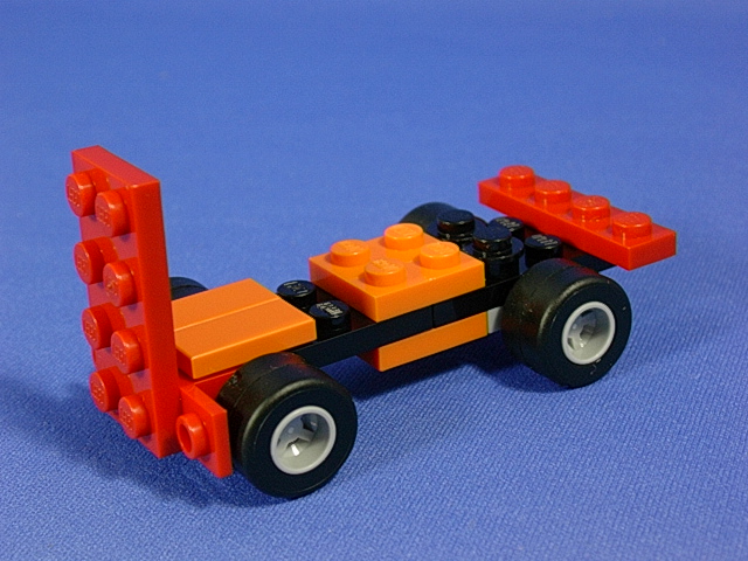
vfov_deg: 20.7
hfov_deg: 27.4
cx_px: 374
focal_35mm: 71
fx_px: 1534
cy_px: 280
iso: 70
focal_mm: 10.8
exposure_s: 1/6.9
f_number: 3.7
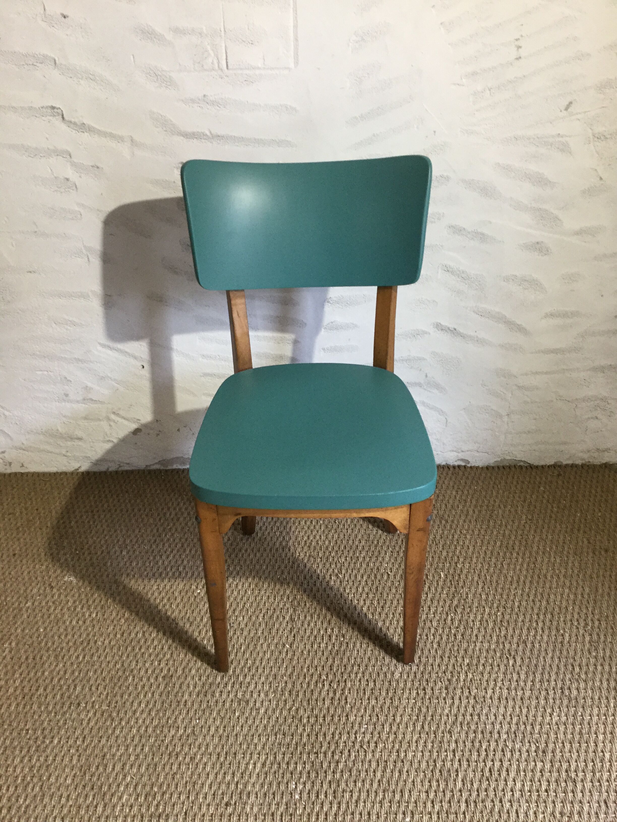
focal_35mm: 31
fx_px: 737
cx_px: 308
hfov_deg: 45.4
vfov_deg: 58.4
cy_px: 411
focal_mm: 3.3
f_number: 2.4
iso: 125
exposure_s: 1/33
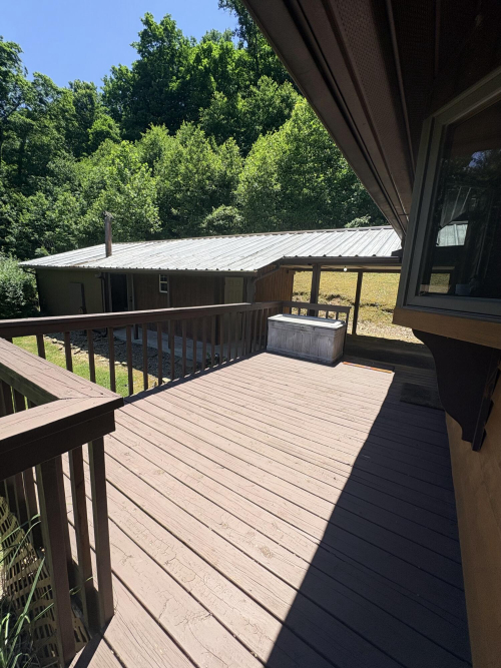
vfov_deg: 102.1
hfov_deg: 85.7
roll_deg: -2.5
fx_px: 270
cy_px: 334
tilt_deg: -11.4
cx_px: 250
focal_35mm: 14
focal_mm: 2.22
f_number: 2.2
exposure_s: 1/1600
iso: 50
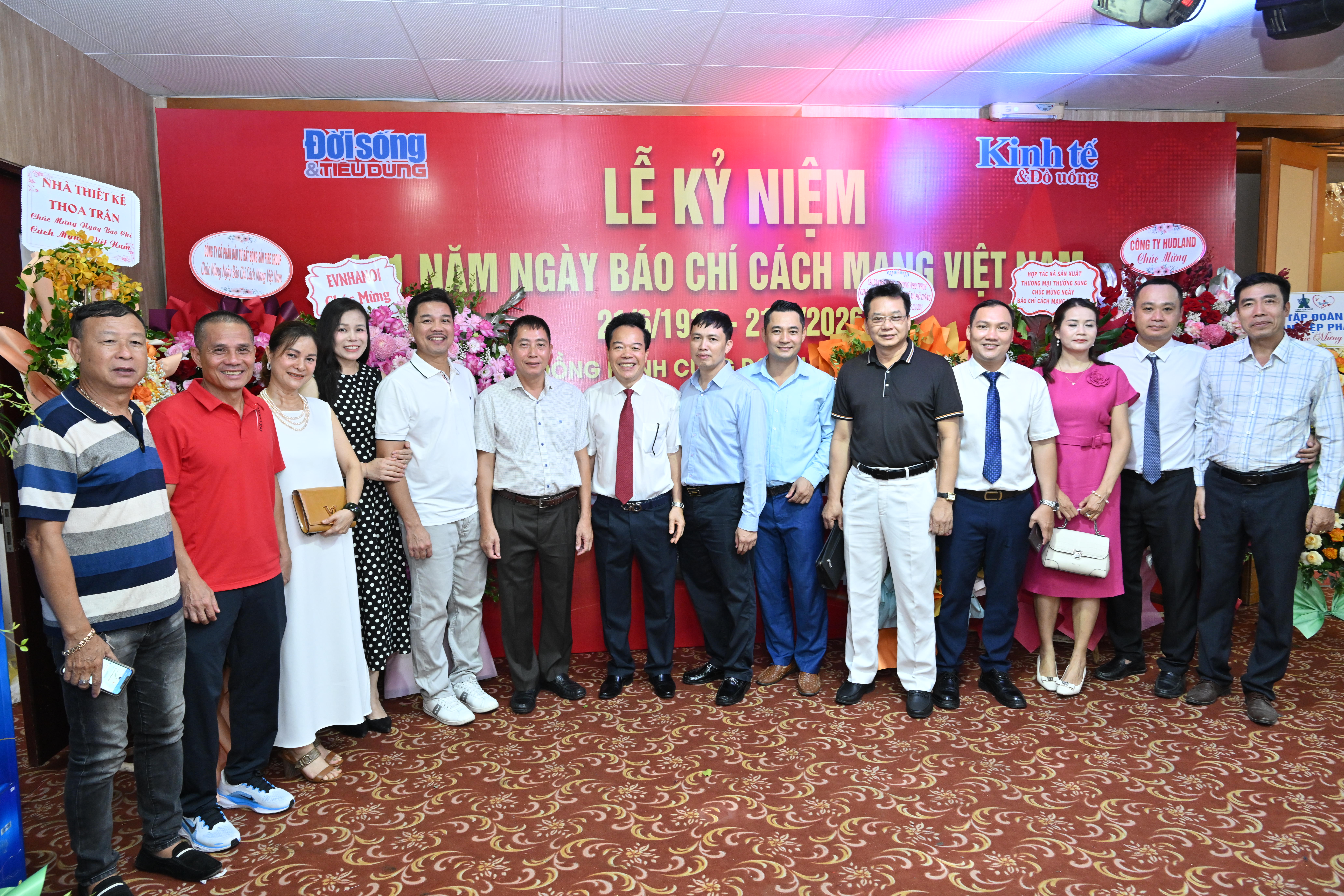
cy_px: 448
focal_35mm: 24
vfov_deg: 53.1
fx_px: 896
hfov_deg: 73.7
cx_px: 672
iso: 1600
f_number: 6.3
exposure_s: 1/100
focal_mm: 24
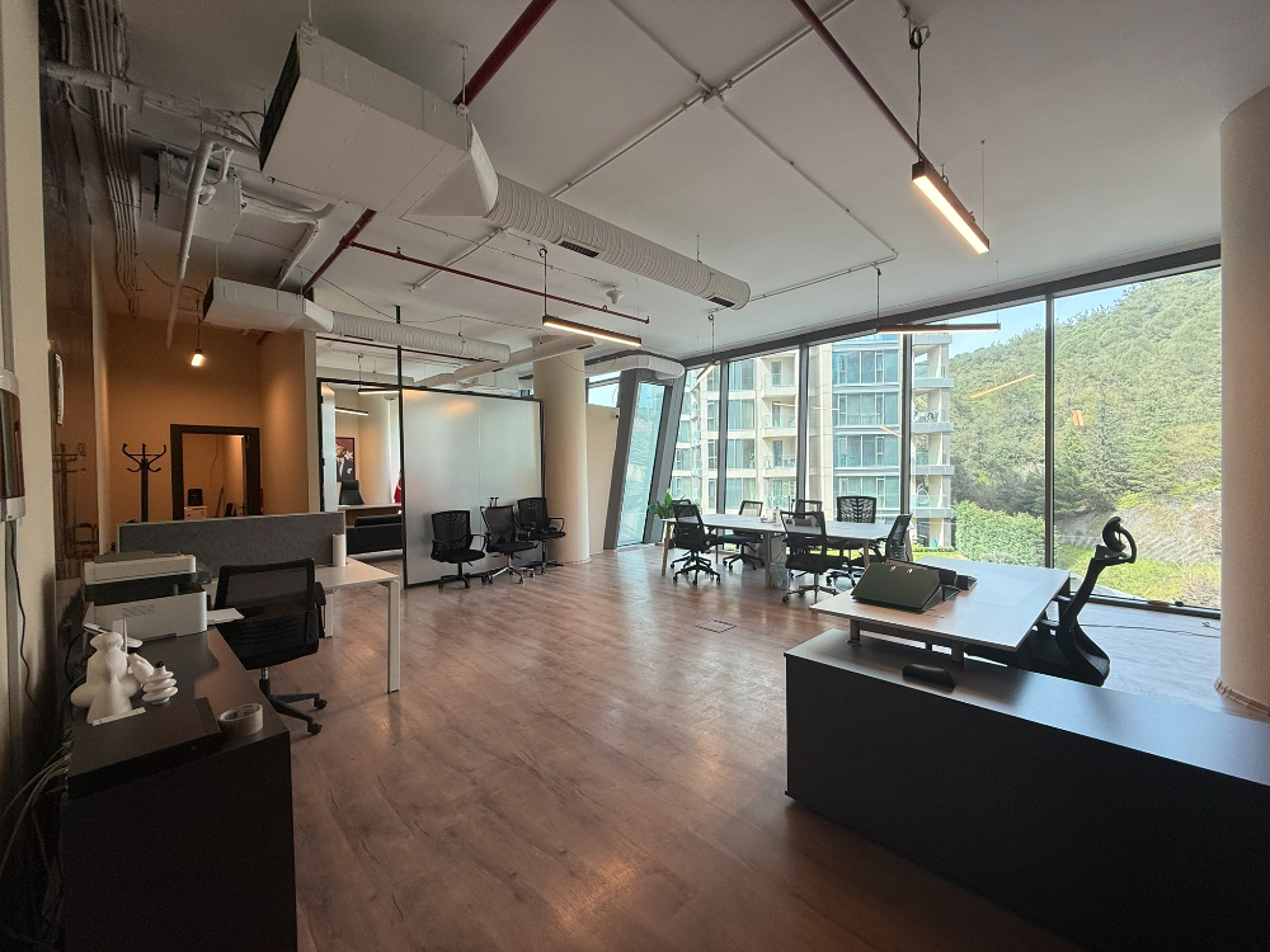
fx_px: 514
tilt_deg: +0.3
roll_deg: +0.9
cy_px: 476
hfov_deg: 102.1
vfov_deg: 85.7
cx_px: 635
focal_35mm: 14
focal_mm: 2.22
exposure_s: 1/99
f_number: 2.2
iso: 50
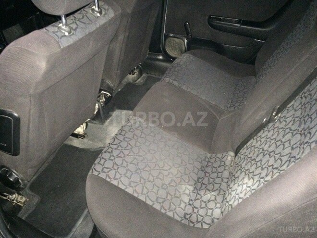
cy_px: 119
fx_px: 266
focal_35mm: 29
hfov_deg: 61.7
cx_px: 158
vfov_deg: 48.2
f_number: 2.2
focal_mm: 4.15
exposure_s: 1/17
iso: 1000
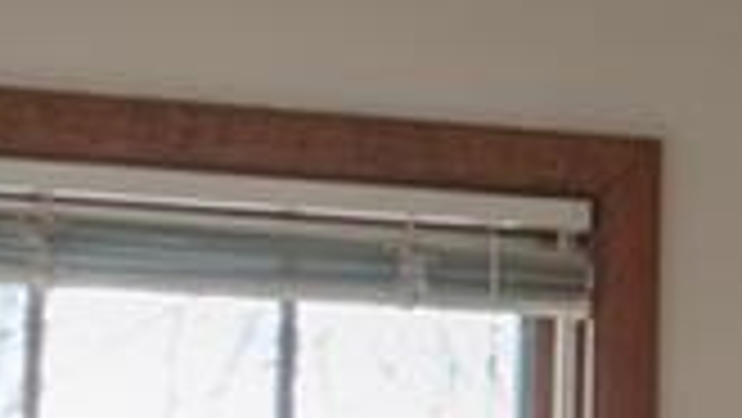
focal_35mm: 176
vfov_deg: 6.8
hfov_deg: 10.9
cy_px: 670
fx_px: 3464
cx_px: 1565
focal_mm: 18
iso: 100
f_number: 11
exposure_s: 1/6
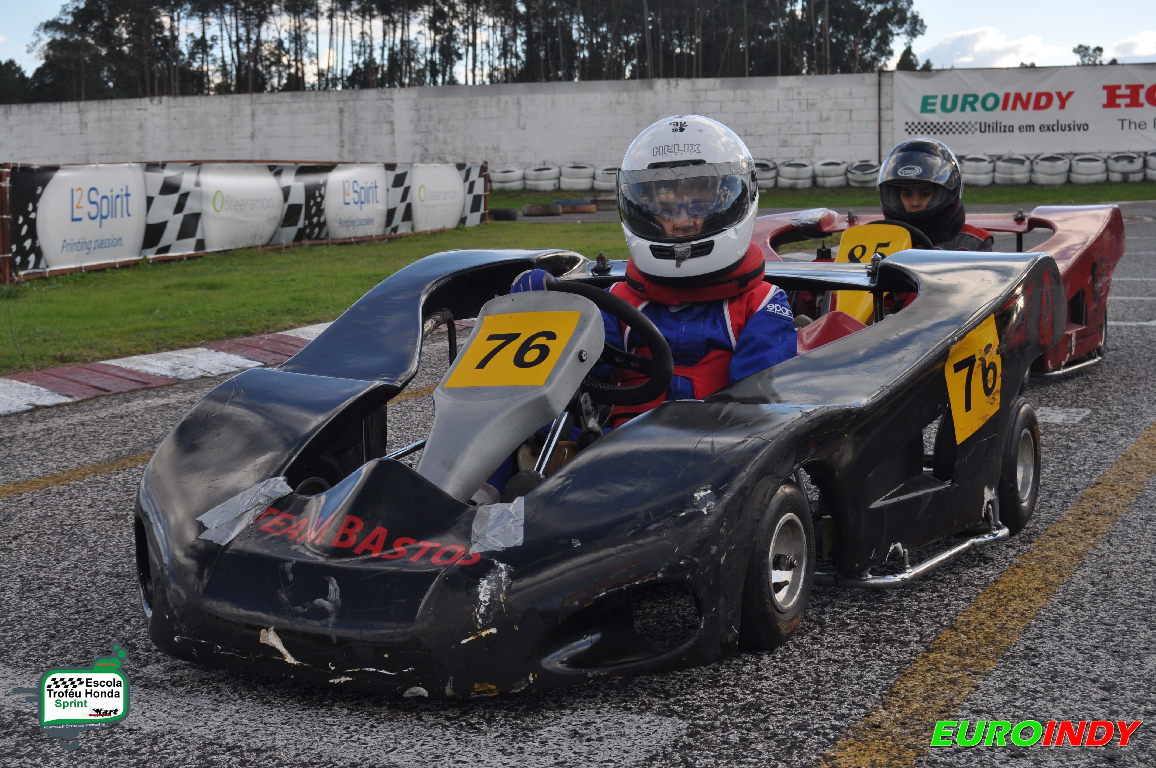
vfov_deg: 23.7
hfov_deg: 35.1
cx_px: 578
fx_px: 1828
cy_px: 384
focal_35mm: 57
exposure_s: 1/250
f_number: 8
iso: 200
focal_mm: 38
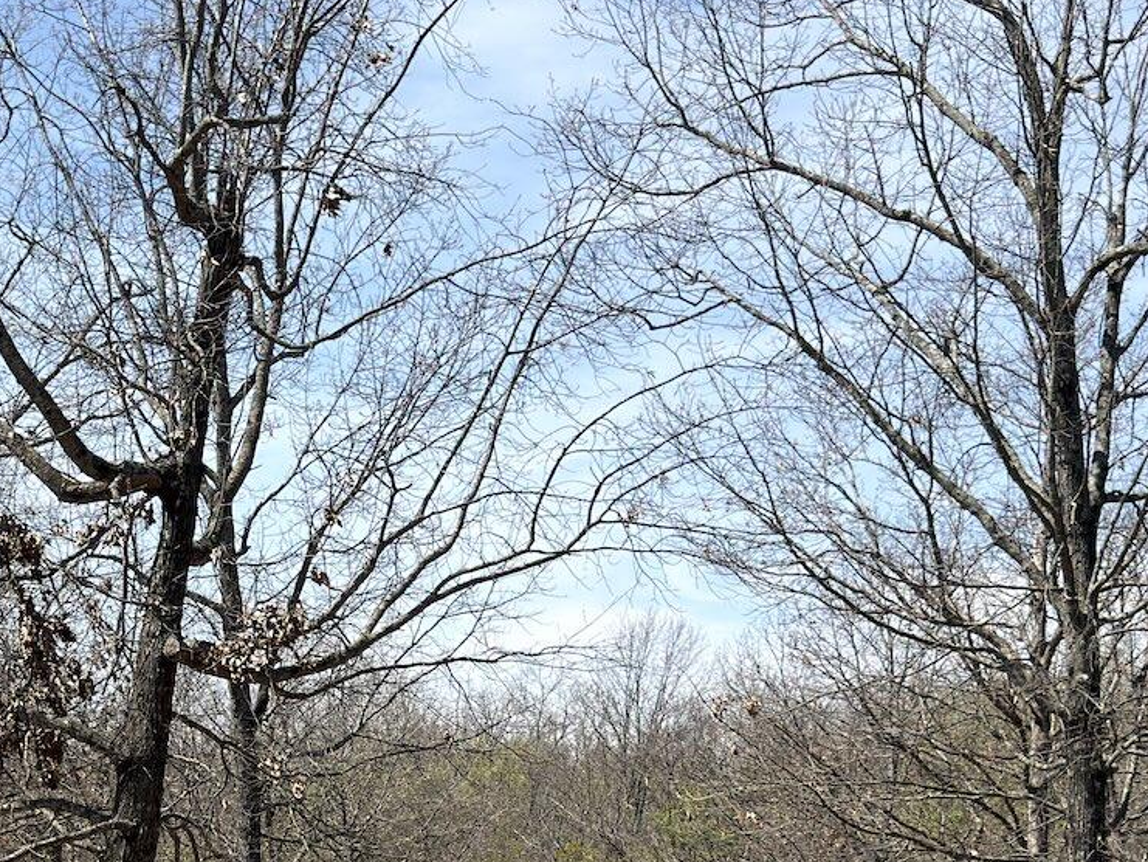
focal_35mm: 81
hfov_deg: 23.6
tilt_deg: -5.3
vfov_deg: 17.2
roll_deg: -0.2
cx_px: 170
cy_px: 1107
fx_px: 2687
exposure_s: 1/3401
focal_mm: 6.76
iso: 64
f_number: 1.78
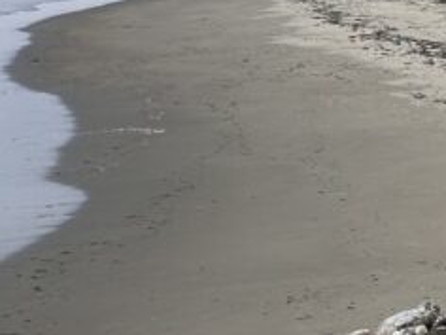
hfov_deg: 15.6
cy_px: 229
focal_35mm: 104
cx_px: 847
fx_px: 1340
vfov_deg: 14.2
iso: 80
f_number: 1.78
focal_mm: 6.86
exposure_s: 1/5848
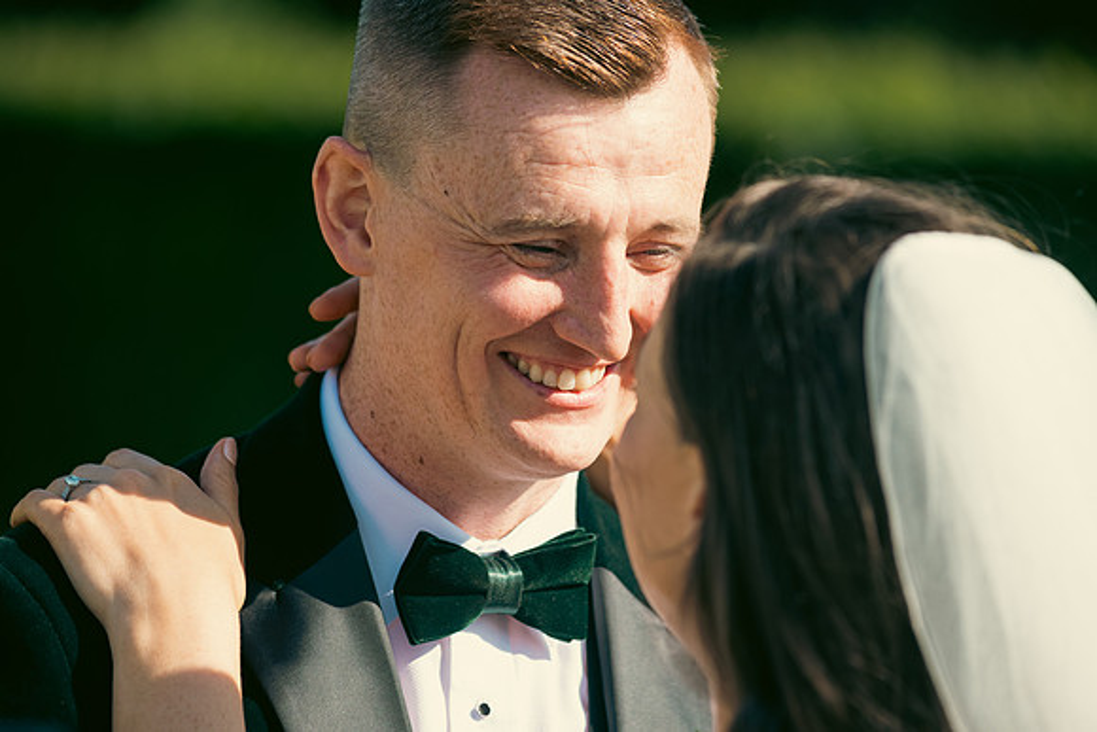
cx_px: 548
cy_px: 366
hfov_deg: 12.1
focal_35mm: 170
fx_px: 5181
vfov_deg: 8.1
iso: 200
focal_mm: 170
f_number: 3.5
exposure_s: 1/1250
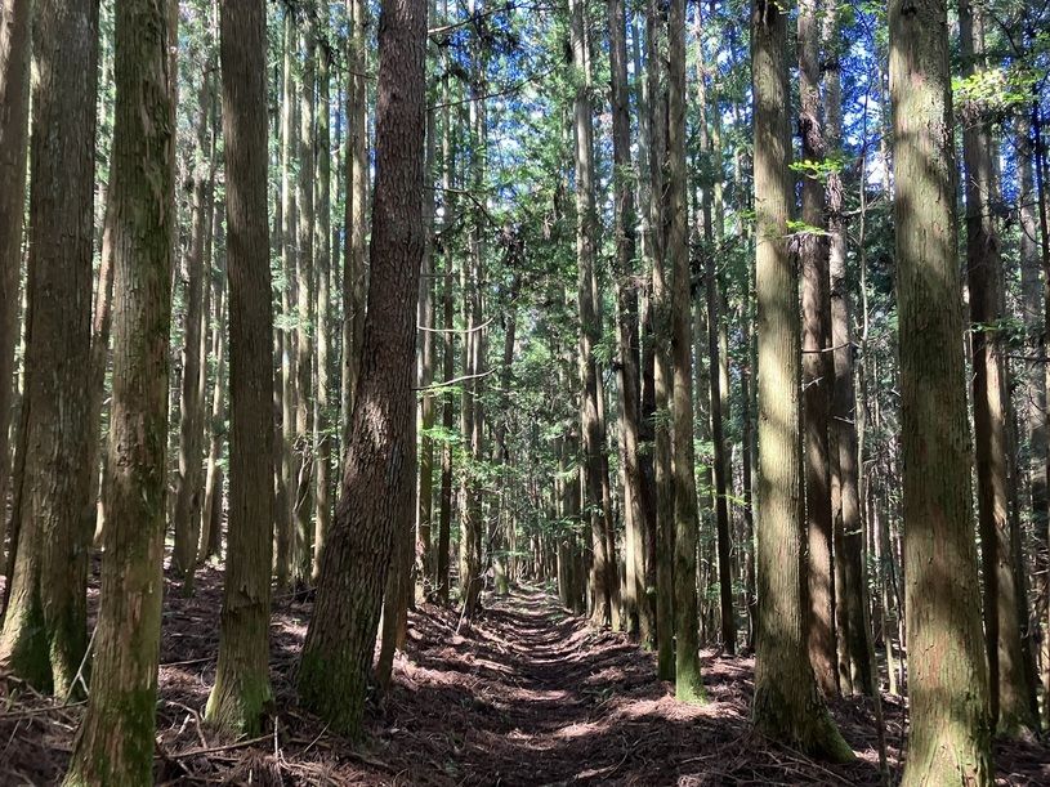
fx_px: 849
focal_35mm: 28
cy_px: 394
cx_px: 525
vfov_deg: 49.7
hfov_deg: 63.5
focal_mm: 3.99
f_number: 1.8
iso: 125
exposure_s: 1/60
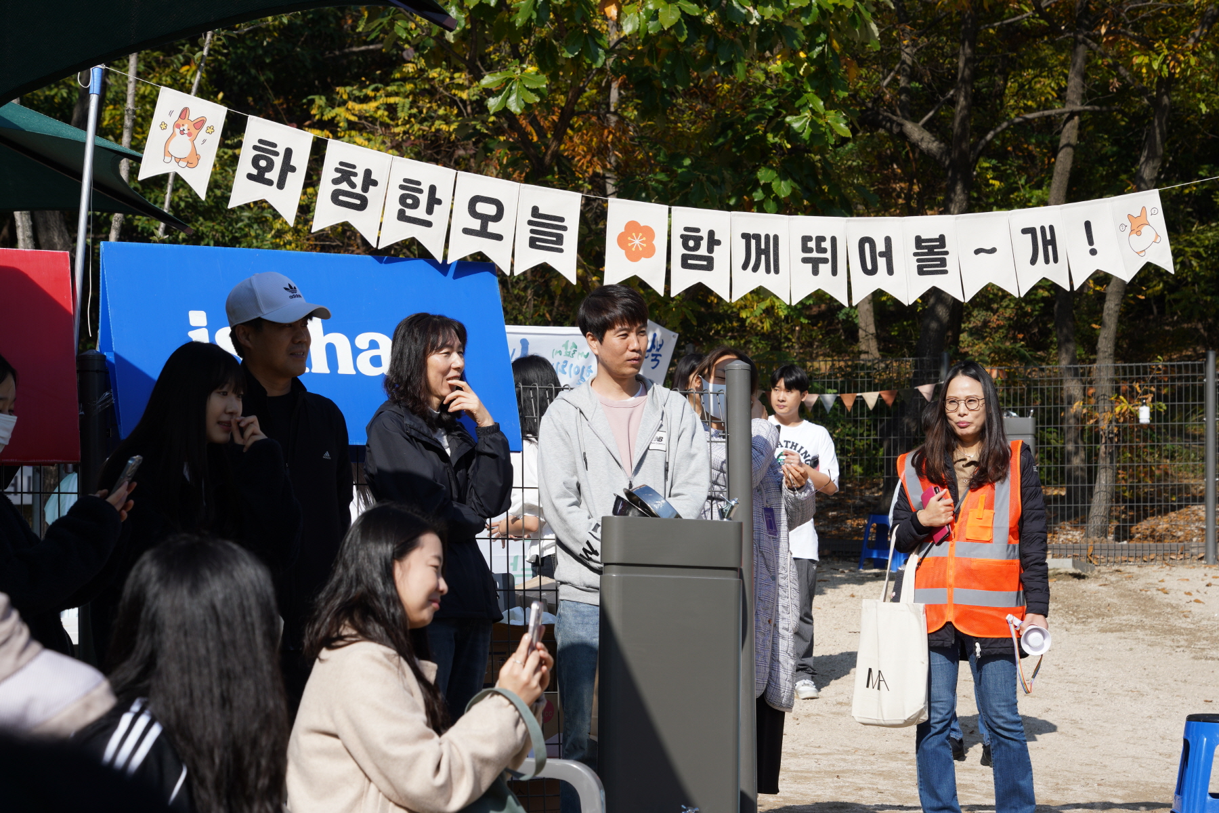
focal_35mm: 91
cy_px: 406
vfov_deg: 15.0
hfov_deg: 22.4
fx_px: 3081
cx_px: 610
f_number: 9
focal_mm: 91
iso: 100
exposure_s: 1/200
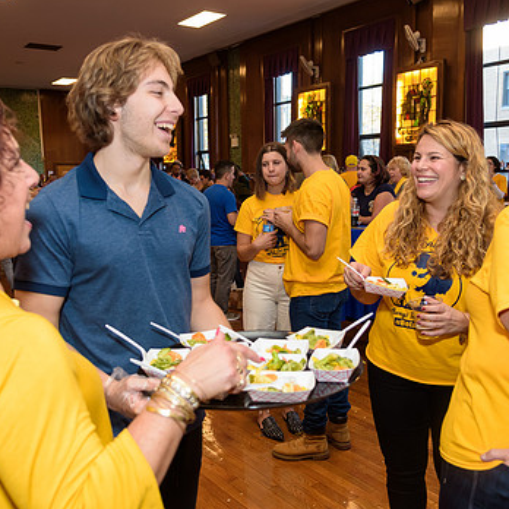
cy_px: 267
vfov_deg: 48.4
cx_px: 243
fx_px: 566
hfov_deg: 48.4
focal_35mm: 34
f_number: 4
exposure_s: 1/125
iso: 1000
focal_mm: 24
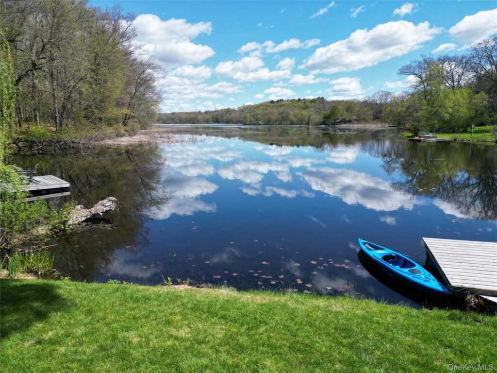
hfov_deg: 71.6
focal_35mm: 24
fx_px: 345
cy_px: 186
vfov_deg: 56.8
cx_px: 248
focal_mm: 6.72
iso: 160
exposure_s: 1/3200
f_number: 1.7
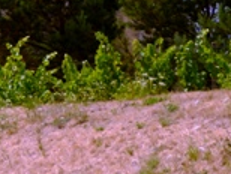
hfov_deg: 7.4
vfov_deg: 5.5
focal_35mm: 267
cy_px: -52
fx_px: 1785
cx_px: -9
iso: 100
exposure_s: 1/640
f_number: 5.2
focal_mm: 16.5
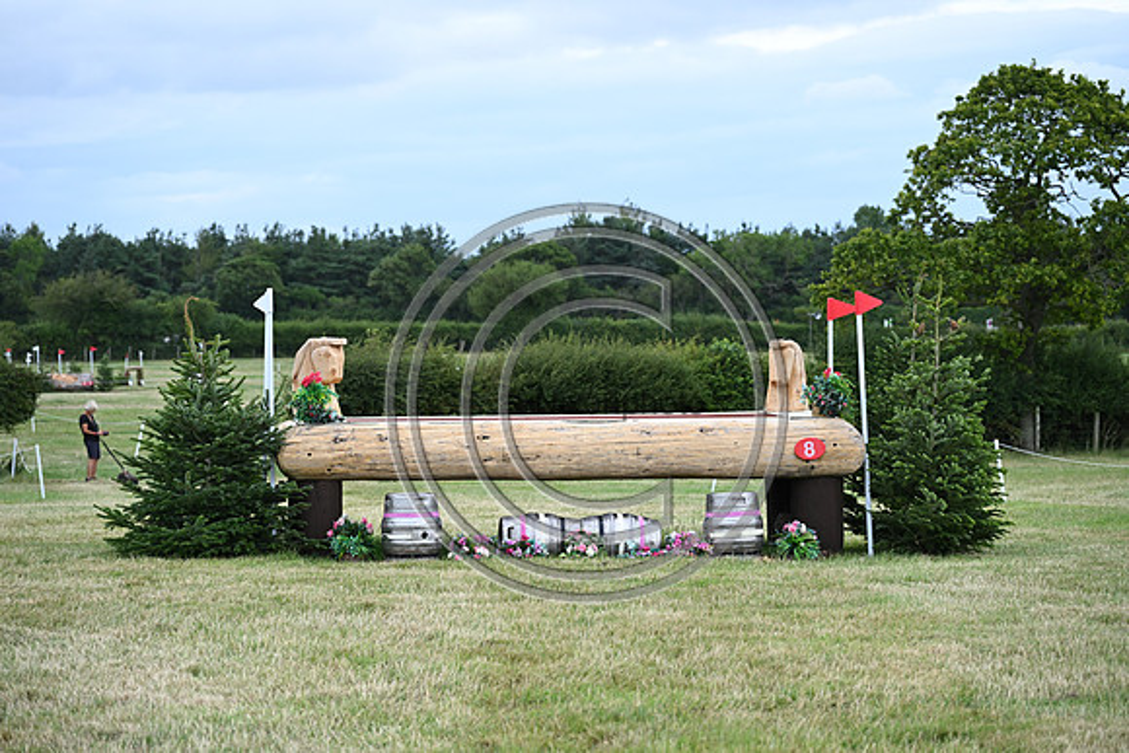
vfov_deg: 11.4
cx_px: 564
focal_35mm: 120
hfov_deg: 17.1
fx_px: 3764
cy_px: 376
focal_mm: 120
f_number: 5
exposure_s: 1/800
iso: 640
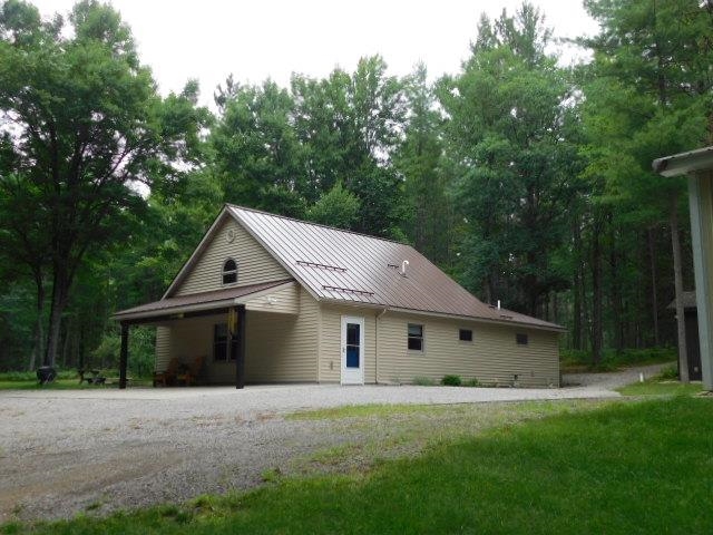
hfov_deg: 51.4
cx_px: 356
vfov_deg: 39.7
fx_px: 742
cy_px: 268
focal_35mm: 36
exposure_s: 1/320
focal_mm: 6.3
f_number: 3.5
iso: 125
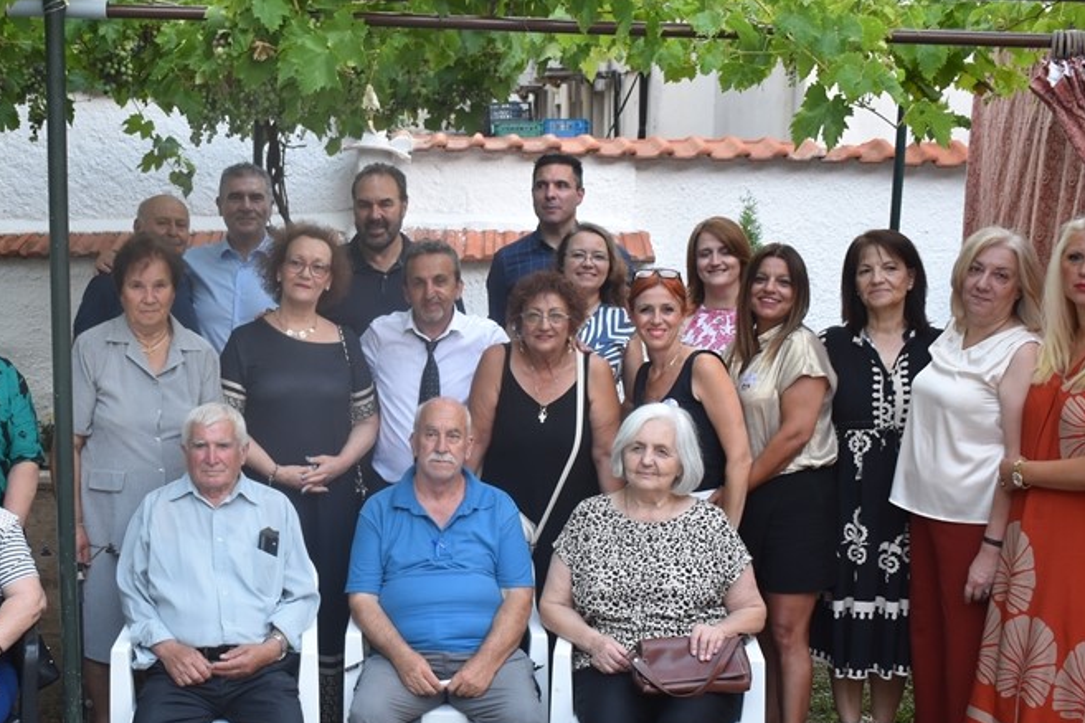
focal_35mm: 54
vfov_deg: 25.1
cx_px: 334
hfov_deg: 36.5
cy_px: 430
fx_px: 1621
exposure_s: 1/50
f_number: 4.5
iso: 400
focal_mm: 23
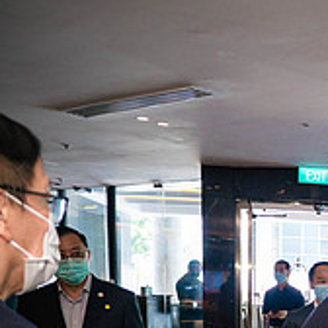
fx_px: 654
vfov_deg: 25.7
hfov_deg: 23.9
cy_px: 376
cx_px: 453
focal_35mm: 61
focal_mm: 10
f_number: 1.7
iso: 500
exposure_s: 1/125
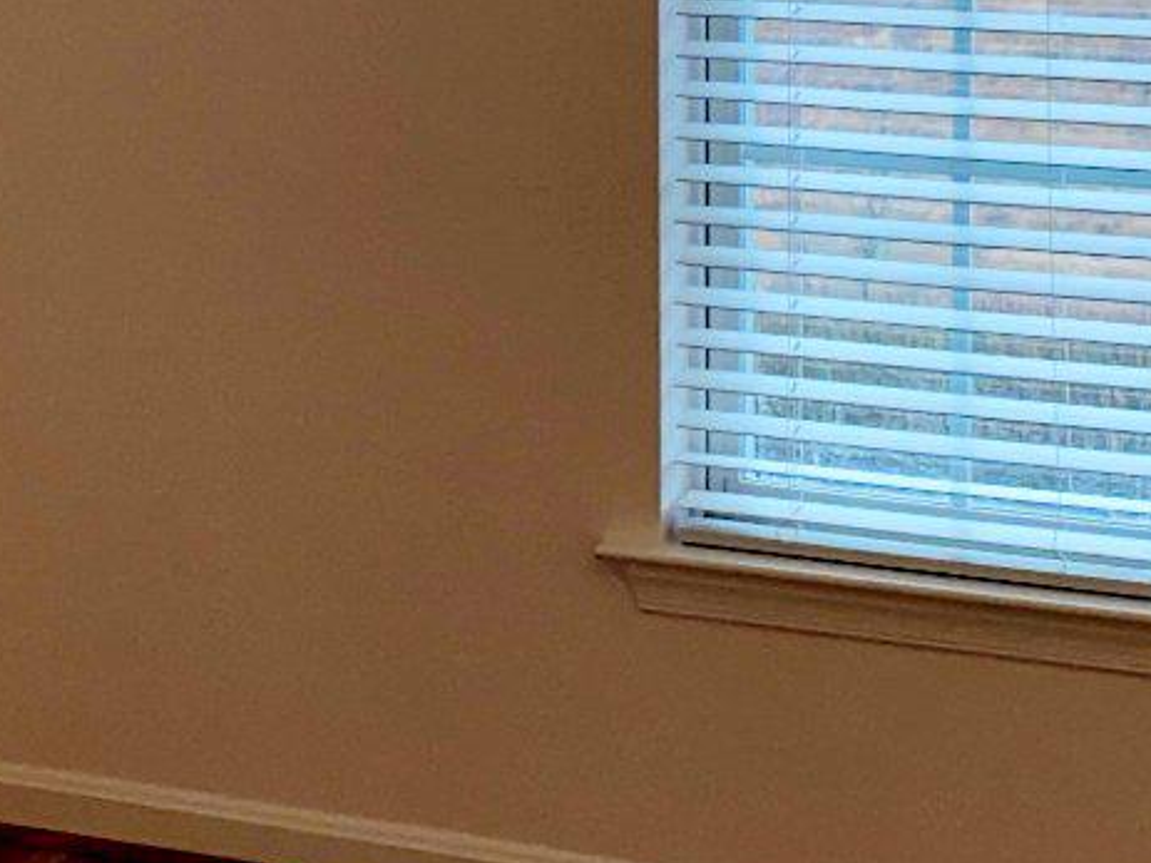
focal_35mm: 115
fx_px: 3823
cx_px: 102
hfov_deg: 16.9
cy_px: -104
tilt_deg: -4.9
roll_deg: -0.3
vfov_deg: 12.6
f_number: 1.8
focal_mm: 4.25
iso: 32
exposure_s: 1/42
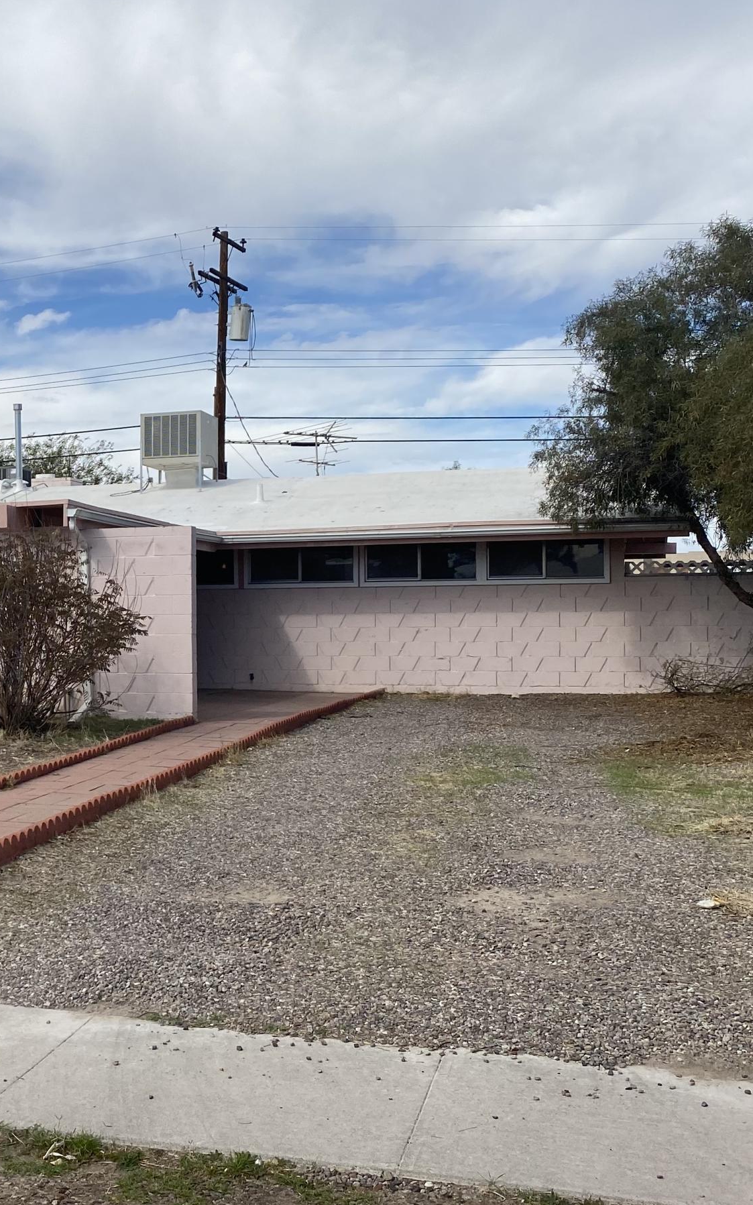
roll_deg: -0.4
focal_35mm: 46
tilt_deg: -0.1
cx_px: -1
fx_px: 1511
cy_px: 630
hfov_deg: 26.5
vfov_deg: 43.5
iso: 32
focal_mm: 4.25
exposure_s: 1/3846
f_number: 1.8
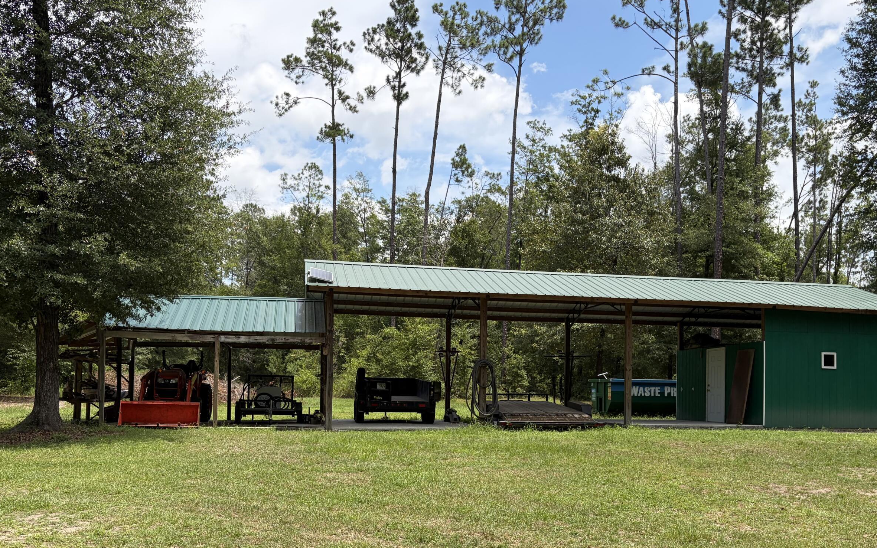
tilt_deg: +4.0
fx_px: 836
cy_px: 384
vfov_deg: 35.8
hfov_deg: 55.2
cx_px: 479
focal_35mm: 35
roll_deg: +1.1
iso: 50
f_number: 1.6
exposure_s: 1/2012
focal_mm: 5.96
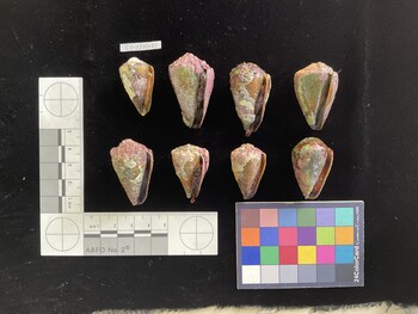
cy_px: 157
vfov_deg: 48.3
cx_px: 209
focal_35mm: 29
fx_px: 350
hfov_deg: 61.6
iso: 80
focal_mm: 3
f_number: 1.8
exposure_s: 1/50
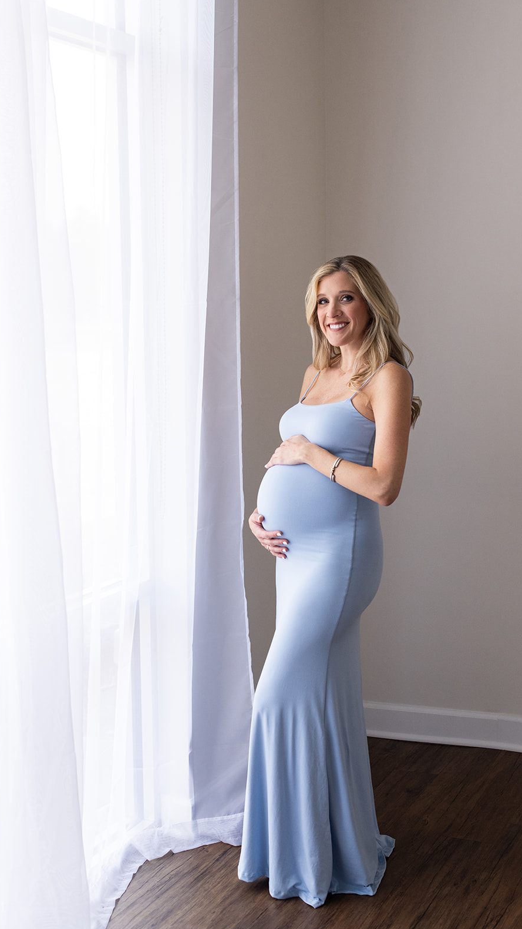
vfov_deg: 39.2
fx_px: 1305
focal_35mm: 53
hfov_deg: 22.6
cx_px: 249
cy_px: 464
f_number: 4
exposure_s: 1/250
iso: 800
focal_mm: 50
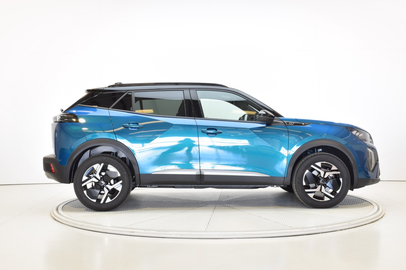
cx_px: 203
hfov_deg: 41.1
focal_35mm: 48
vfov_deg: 28.1
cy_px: 135
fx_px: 541
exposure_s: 1/1.6
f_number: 16
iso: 100
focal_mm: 32
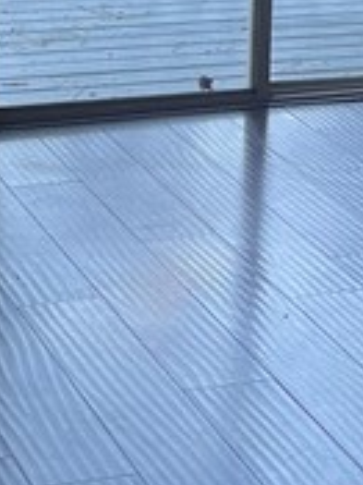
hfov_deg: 9.7
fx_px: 2128
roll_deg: -2.1
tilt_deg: -8.4
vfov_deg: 12.6
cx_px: 283
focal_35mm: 152
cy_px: -141
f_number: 1.5
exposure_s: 1/121
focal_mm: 5.7
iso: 100
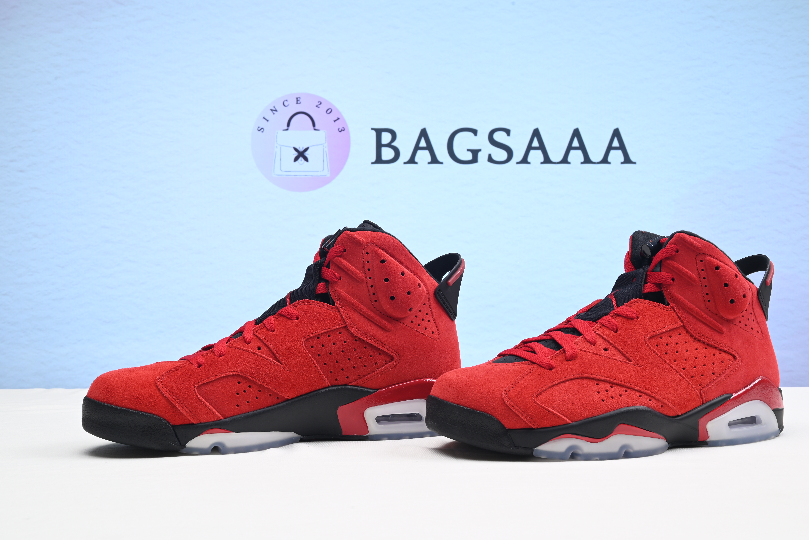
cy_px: 270
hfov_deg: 48.4
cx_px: 404
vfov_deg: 33.4
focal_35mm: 40
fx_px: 899
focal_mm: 40
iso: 100
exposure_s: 1/2
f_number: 16
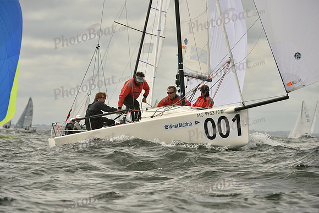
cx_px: 160
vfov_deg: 5.1
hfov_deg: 7.6
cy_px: 106
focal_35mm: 270
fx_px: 2393
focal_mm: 270
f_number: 8
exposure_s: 1/1250
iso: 320
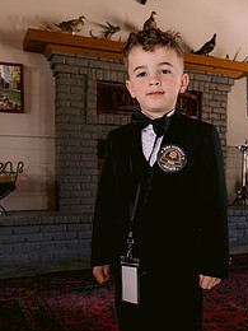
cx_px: 160
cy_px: 197
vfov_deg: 46.6
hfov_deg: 35.7
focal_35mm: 40
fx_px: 382
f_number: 4
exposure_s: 1/50
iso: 800
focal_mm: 24
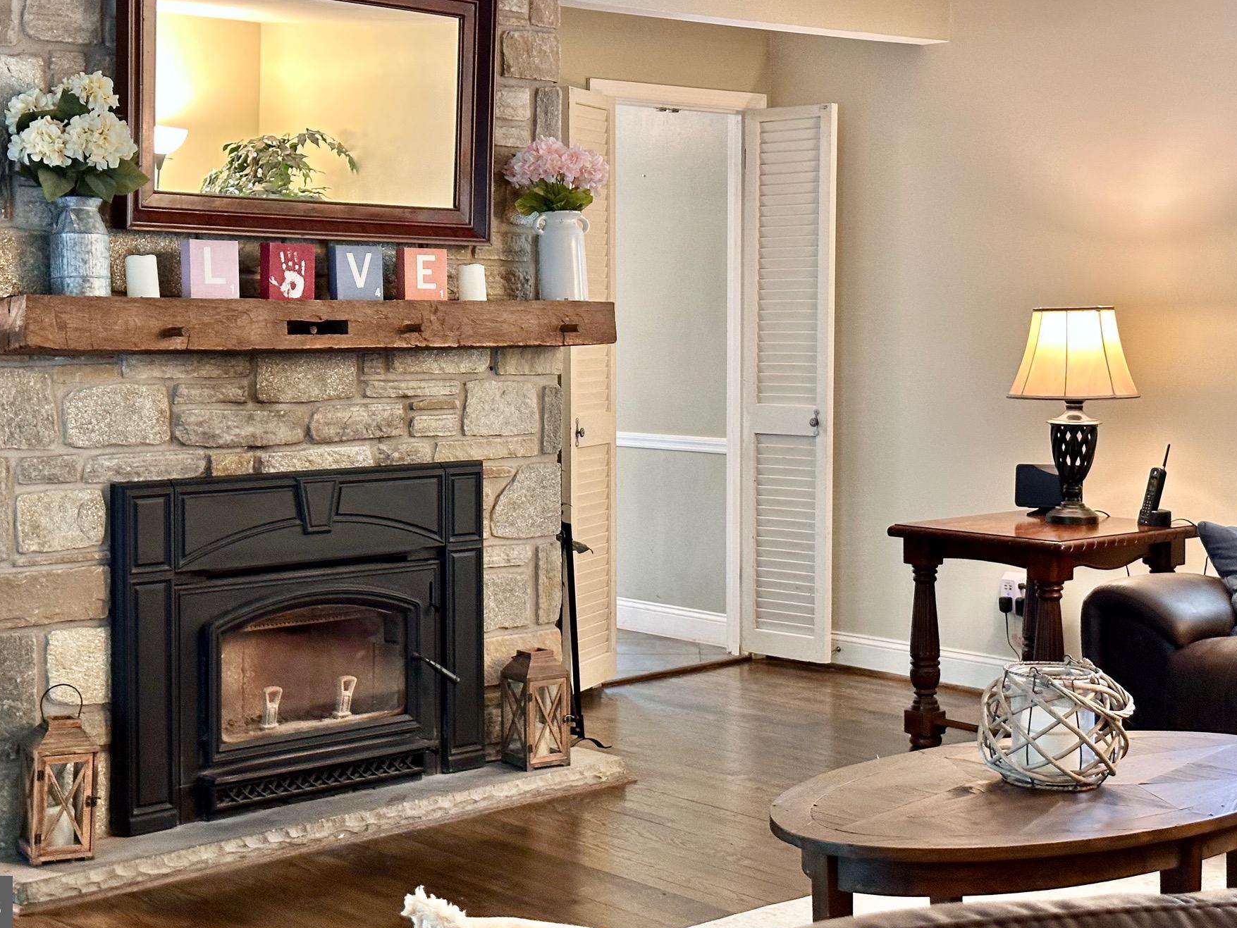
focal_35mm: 56
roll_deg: -0.2
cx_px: 558
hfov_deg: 34.3
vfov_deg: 26.1
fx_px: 2002
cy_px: 392
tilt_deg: -2.7
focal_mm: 6.86
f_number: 1.78
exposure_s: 1/40
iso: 320
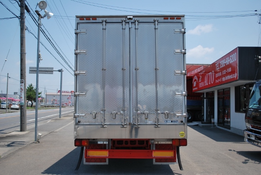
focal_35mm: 36
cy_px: 88
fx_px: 261
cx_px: 130
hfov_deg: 53.1
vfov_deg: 36.9
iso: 100
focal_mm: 24
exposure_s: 1/800
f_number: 4.2
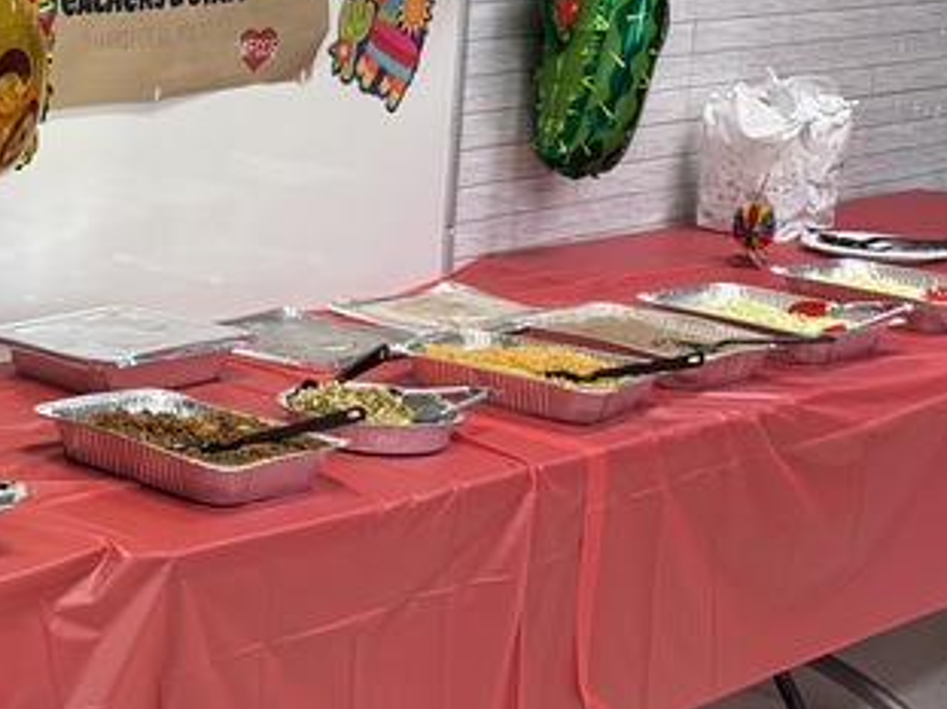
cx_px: -399
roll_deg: -0.7
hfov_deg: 21.5
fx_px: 2160
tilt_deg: -7.9
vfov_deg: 18.4
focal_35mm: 79
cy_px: 100
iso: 200
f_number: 1.78
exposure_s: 1/120
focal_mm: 6.76
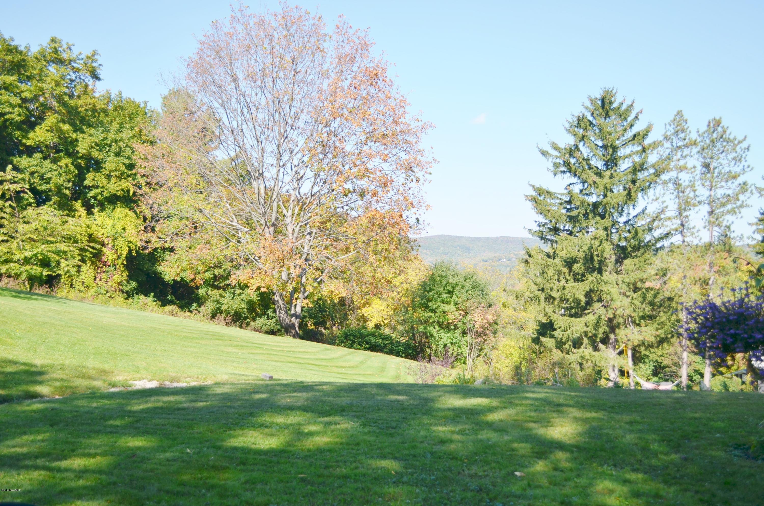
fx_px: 889
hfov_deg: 46.5
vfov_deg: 31.8
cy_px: 253
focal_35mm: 42
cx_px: 382
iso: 100
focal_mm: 28
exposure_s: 1/640
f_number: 4.5
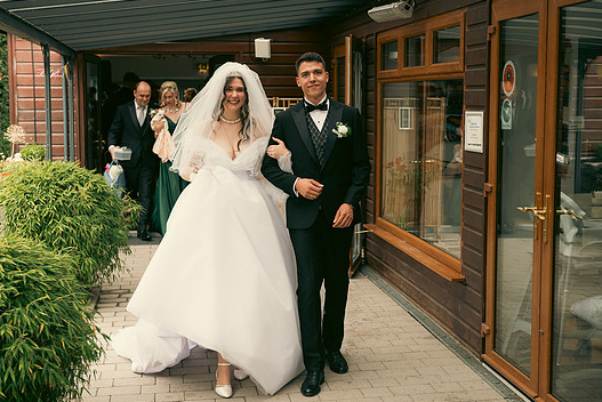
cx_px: 290
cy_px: 189
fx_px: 920
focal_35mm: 55
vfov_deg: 24.6
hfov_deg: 36.2
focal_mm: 50
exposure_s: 1/250
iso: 200
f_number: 3.5
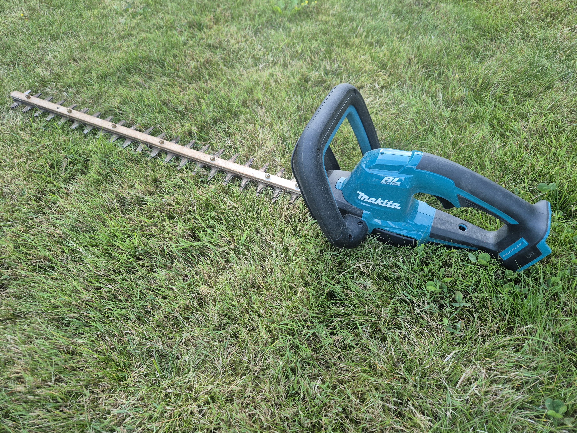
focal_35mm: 23
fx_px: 383
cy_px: 216
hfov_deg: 73.9
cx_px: 288
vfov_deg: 58.9
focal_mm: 5.4
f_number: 1.8
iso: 320
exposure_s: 1/100
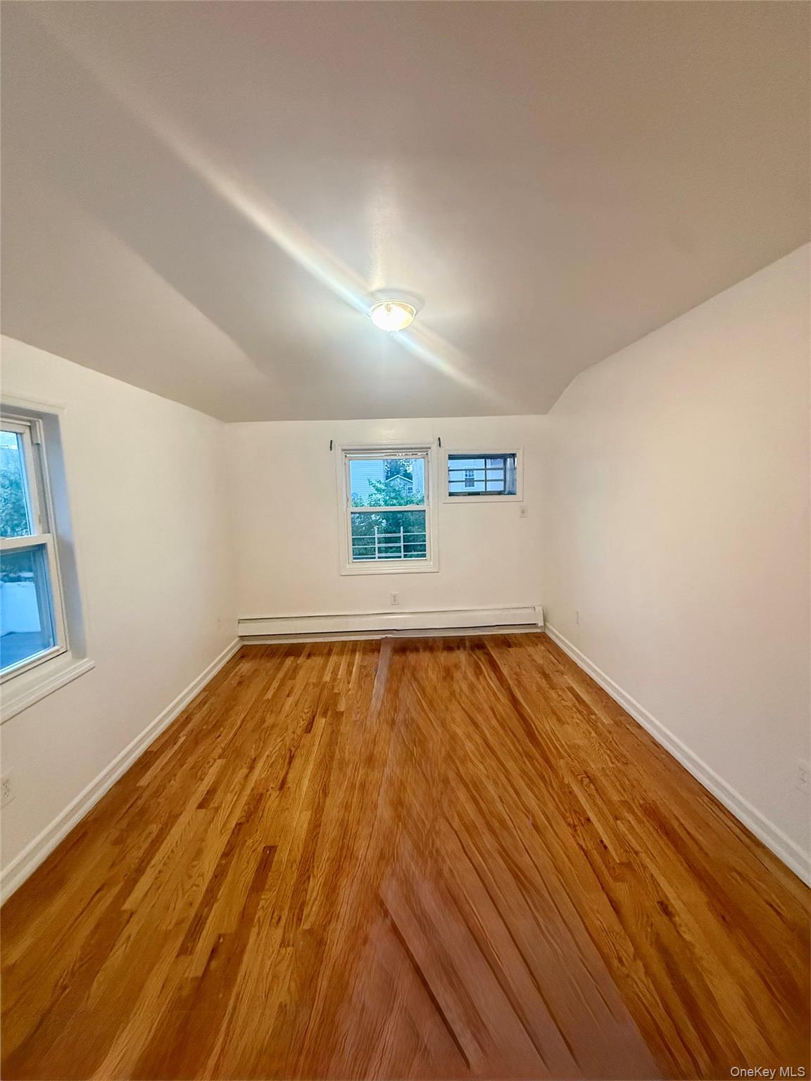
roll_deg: +1.3
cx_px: 406
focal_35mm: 14
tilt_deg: -7.2
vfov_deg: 102.1
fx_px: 437
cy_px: 540
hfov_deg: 85.7
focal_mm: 2.22
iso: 640
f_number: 2.2
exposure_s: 1/60
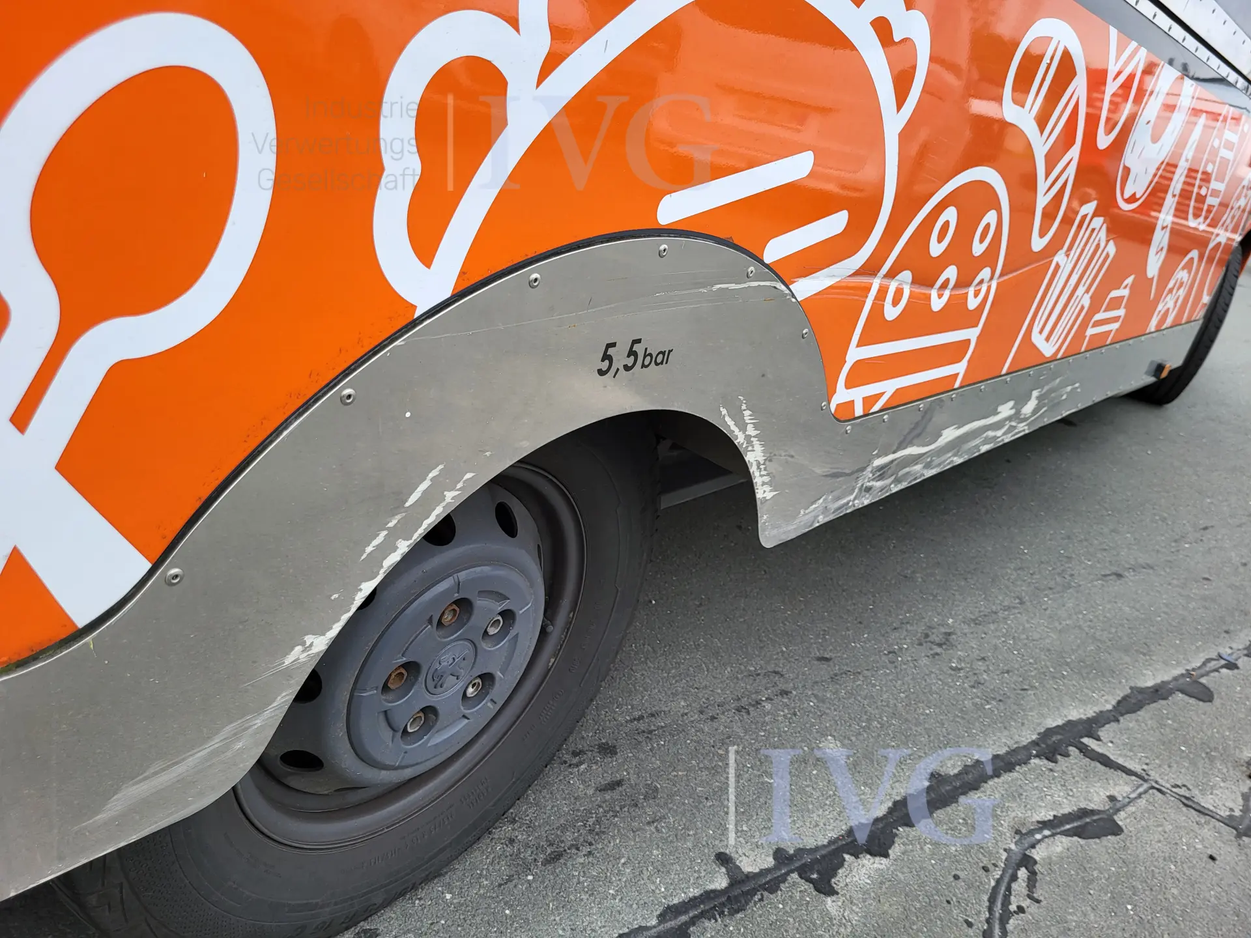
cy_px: 469
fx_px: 940
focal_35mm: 26
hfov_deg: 67.3
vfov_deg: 53.1
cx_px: 626
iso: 40
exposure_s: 1/895
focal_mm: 5.4
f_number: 1.8
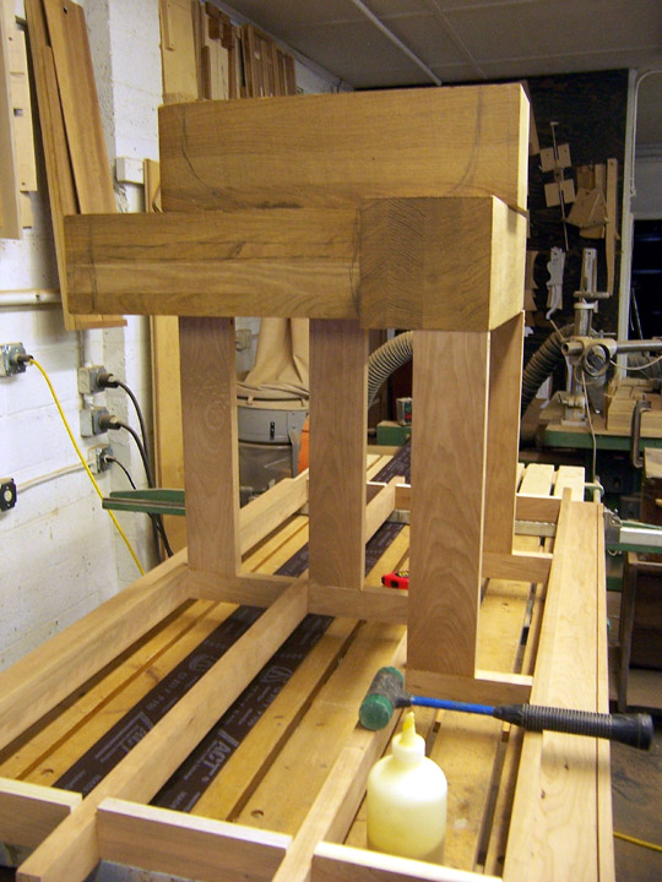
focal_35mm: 33
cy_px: 441
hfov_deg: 42.9
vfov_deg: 55.4
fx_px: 841
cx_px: 331
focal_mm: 5.5
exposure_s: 1/10
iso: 140
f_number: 3.4
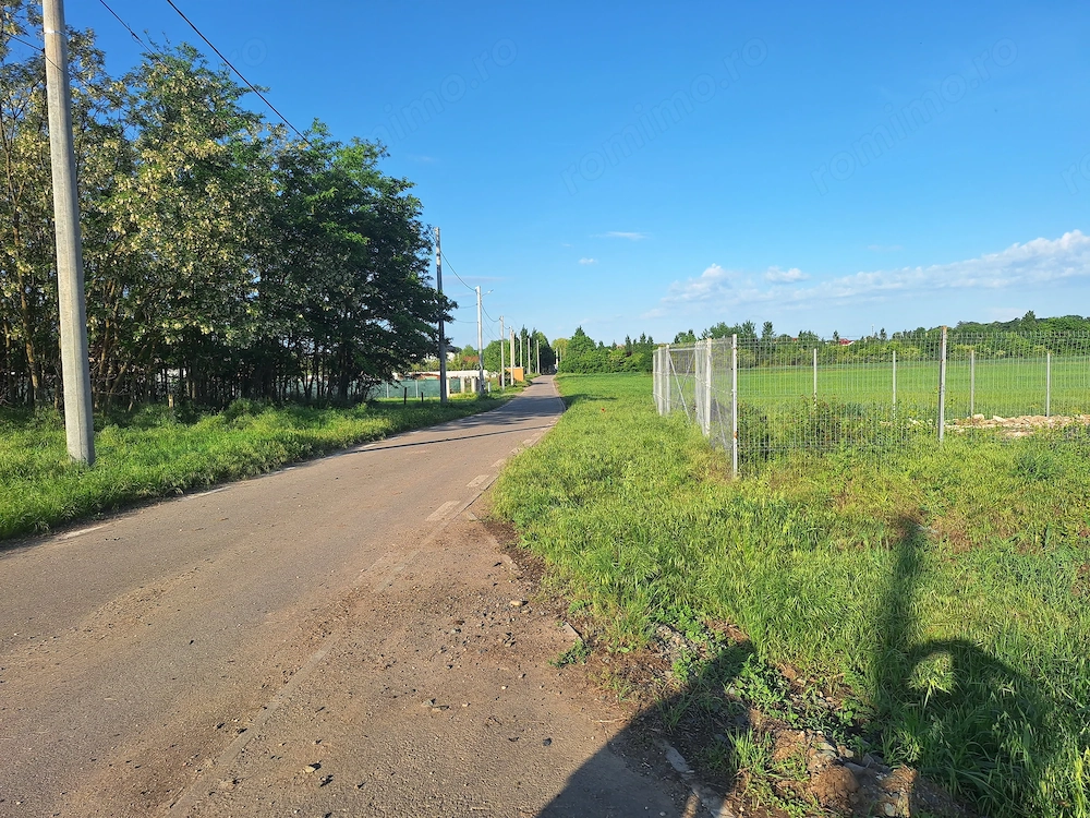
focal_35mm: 23
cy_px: 409
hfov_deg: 73.9
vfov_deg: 58.9
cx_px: 545
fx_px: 724
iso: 40
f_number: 1.8
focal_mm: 5.54
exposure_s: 1/1992
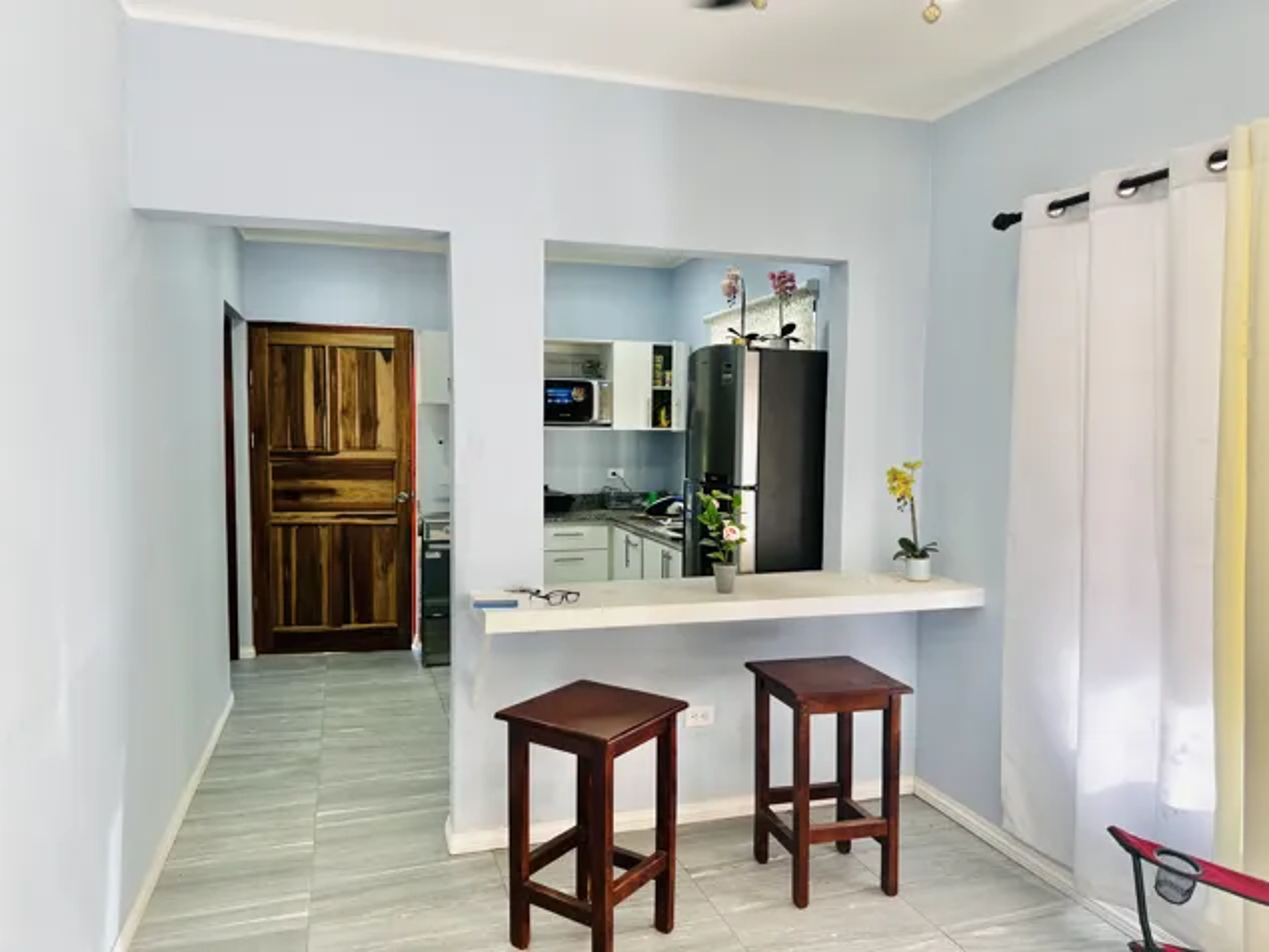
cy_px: 476
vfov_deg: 56.8
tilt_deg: -4.5
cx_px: 634
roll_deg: -1.1
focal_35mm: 24
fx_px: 880
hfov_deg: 71.6
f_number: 1.78
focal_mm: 6.86
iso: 100
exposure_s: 1/125
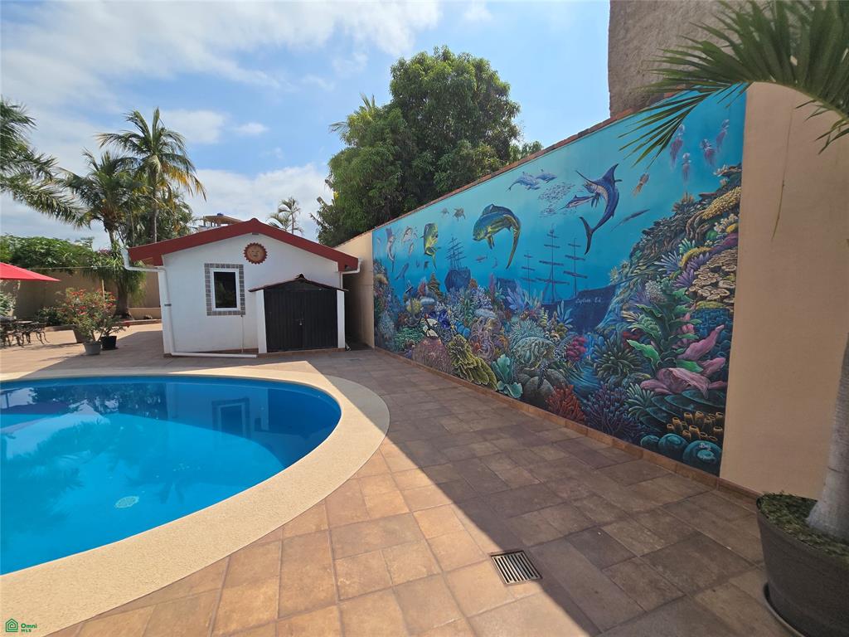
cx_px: 424
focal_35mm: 13
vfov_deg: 89.9
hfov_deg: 106.2
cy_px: 318
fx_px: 319
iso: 50
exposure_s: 1/4444
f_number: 2.2
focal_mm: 2.2
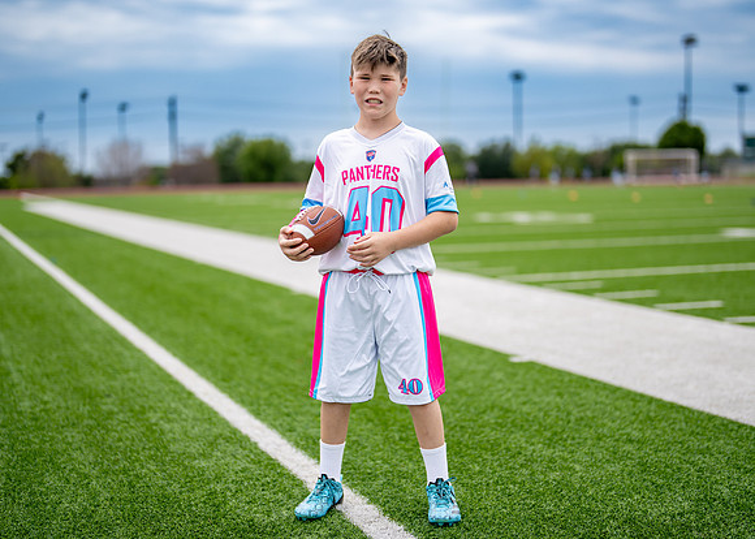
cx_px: 390
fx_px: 1265
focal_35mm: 59
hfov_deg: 33.2
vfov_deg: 24.1
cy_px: 257
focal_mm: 50
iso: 100
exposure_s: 1/10000
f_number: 1.2
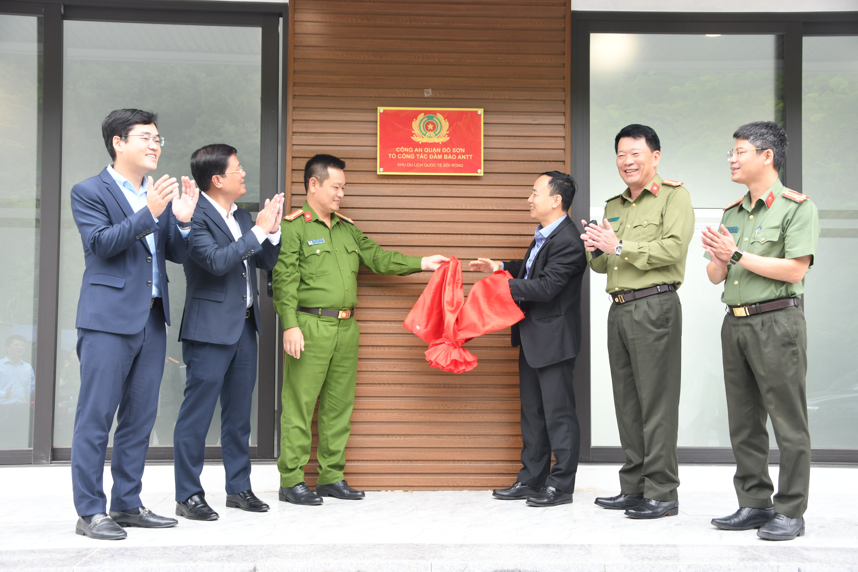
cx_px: 429
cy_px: 286
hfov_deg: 43.6
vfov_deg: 29.9
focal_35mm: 45
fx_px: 1072
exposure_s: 1/200
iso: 400
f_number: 4.5
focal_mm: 30
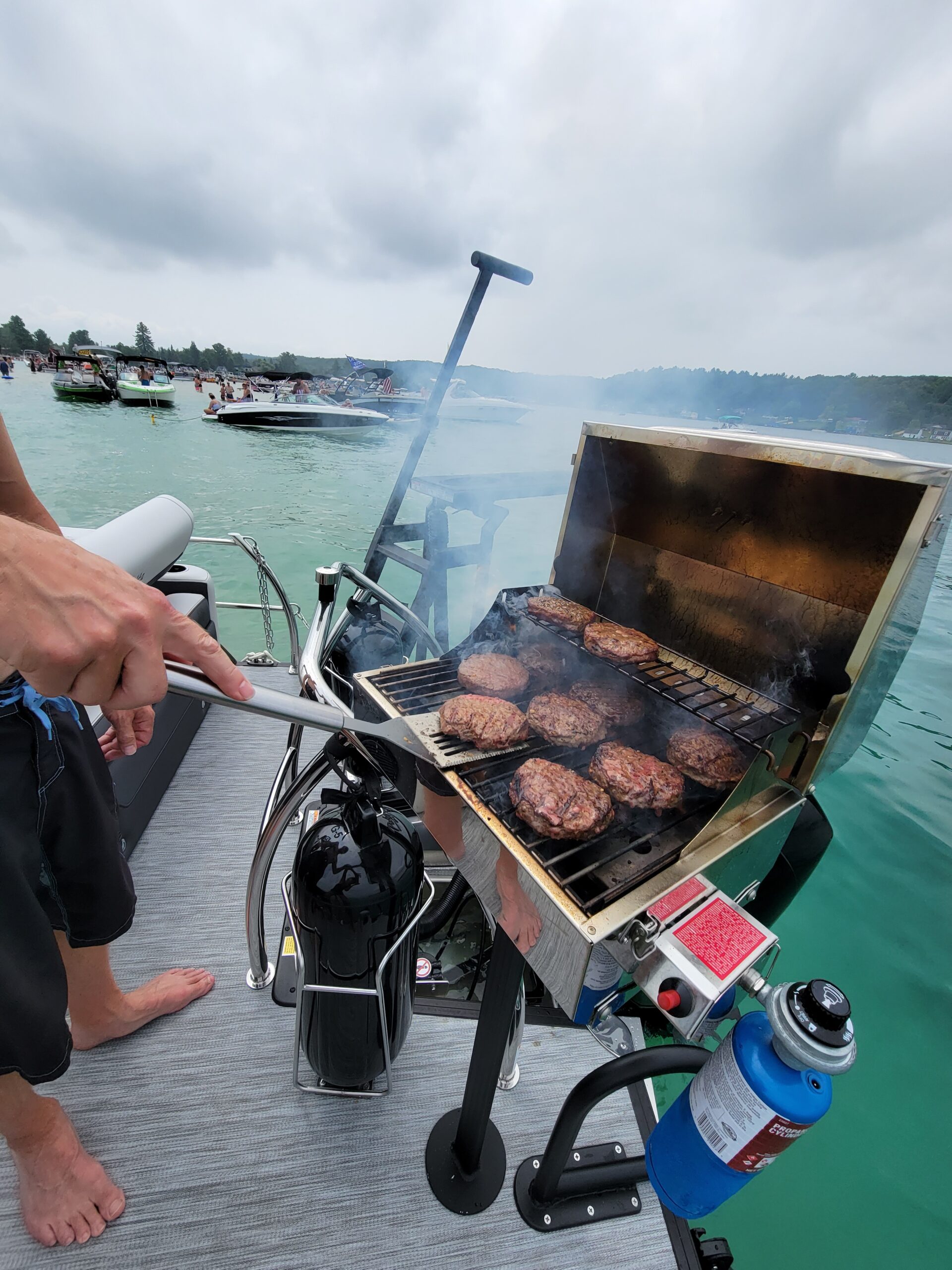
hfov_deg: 89.9
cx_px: 476
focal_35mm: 13
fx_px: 477
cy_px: 635
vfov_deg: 106.2
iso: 50
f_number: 2.2
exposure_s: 1/1977
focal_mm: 2.2
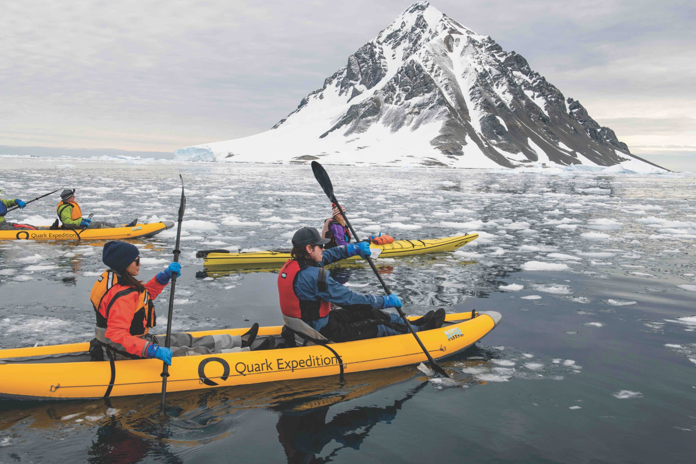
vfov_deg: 37.9
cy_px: 232
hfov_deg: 54.4
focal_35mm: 35
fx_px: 677
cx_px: 348
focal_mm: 35
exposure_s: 1/400
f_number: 13
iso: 400
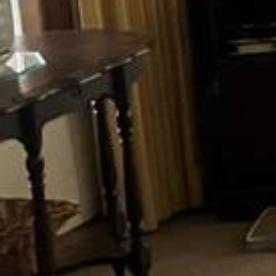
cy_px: -91
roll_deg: +2.5
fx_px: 1669
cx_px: 850
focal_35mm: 185
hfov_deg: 8.0
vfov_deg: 9.3
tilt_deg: -7.3
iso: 320
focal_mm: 3.99
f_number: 1.8
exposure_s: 1/42
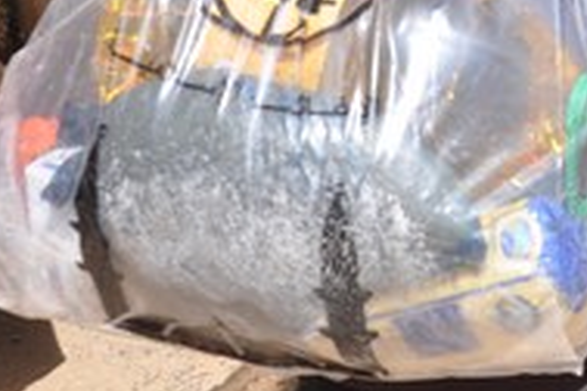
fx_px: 2315
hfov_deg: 14.1
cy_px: 29
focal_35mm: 142
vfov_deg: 9.6
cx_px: 652
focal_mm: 28
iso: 320
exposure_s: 1/1600
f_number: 6.3
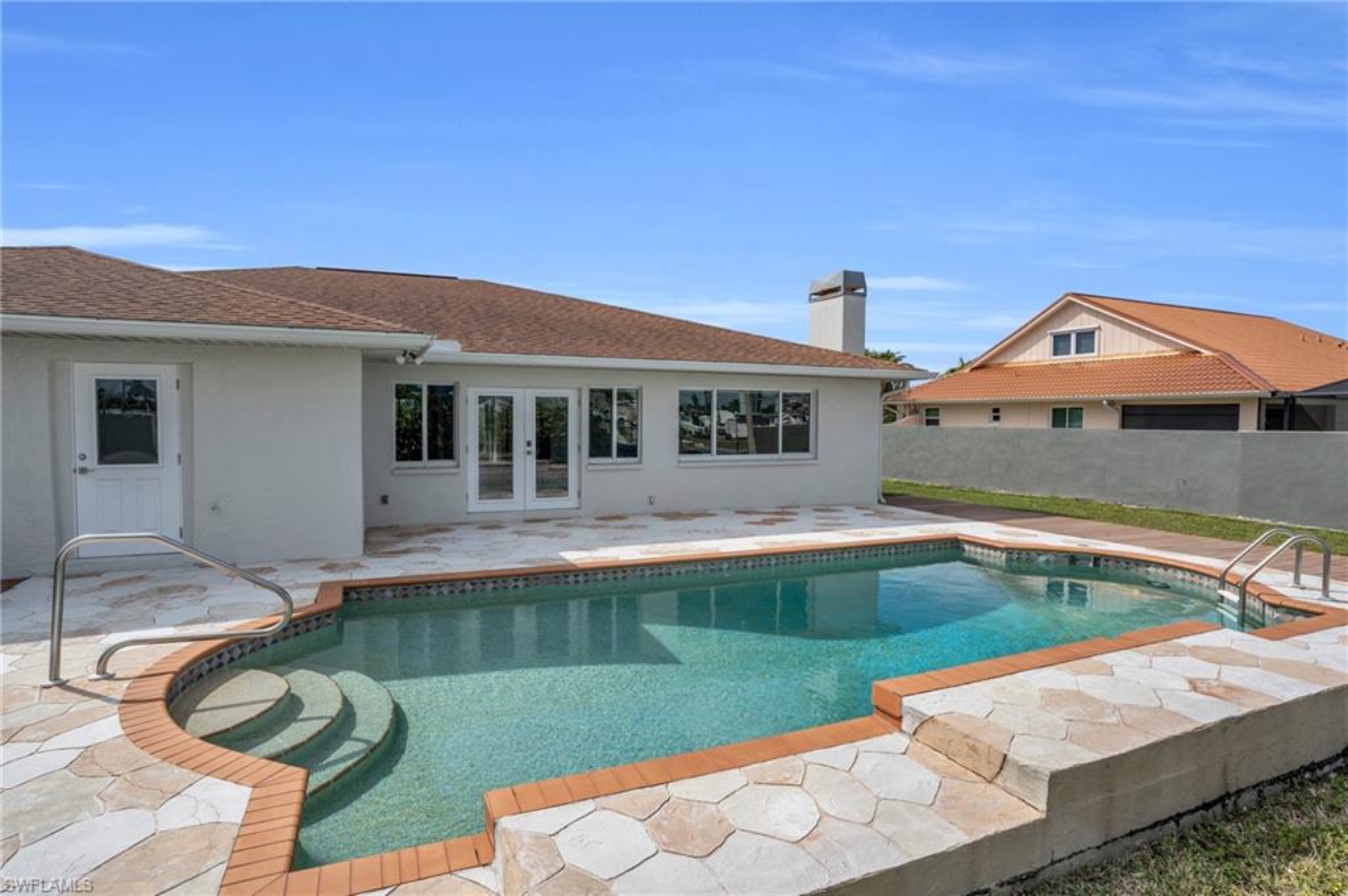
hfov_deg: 87.0
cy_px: 448
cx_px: 674
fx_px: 711
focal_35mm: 19
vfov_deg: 64.5
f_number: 9
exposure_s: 1/640
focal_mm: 19
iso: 200
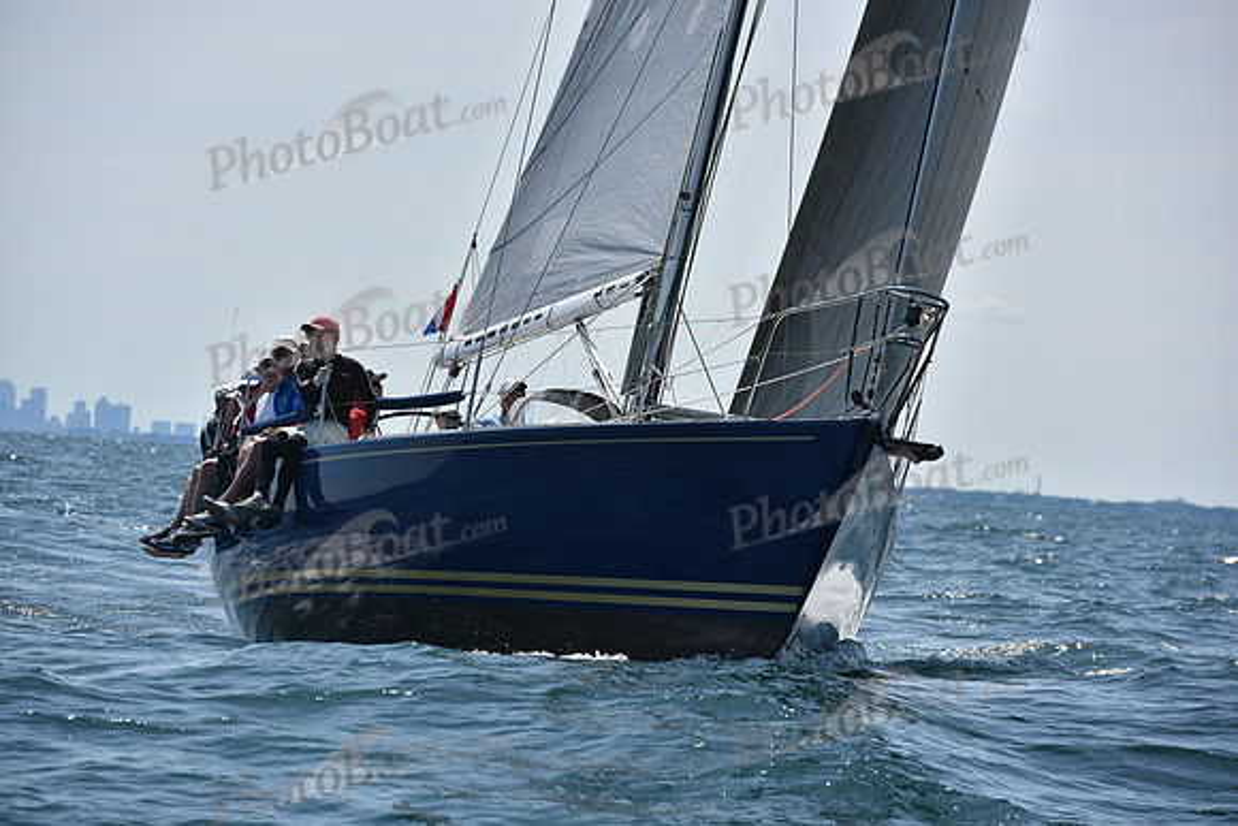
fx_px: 6707
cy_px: 413
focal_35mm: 195
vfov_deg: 7.0
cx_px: 619
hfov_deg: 10.5
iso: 250
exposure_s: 1/1600
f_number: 7.1
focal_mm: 195
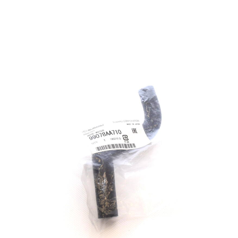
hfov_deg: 25.4
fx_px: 527
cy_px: 124
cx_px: 151
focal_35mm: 68
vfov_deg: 25.5
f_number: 8
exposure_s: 1/250
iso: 320
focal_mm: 31
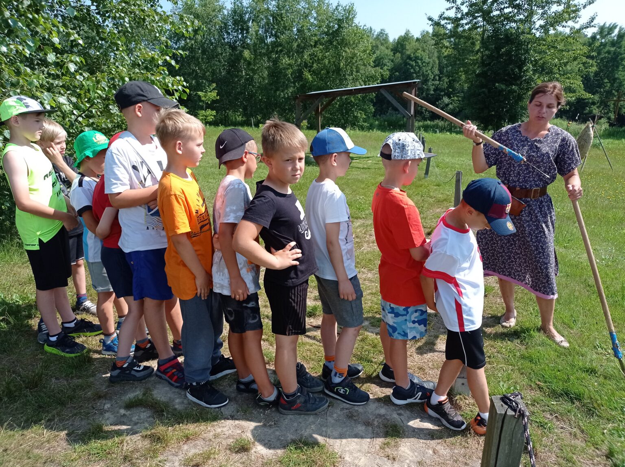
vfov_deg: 49.7
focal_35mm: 28
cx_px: 312
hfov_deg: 63.5
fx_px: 505
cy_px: 234
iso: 101
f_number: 1.79
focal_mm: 4.7
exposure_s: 1/2128
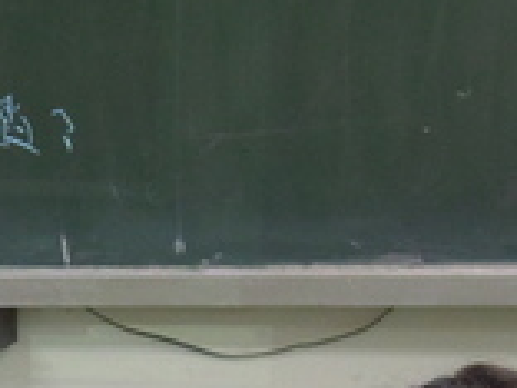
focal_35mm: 314
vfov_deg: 4.7
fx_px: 4690
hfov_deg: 6.2
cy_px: 416
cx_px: -298
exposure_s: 1/25
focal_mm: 12.5
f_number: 4.5
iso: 400
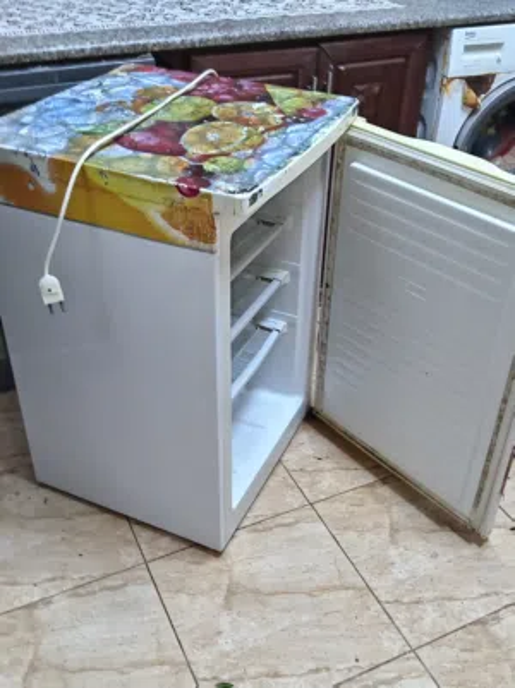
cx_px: 258
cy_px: 344
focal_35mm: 36
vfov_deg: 51.4
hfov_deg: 39.6
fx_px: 715
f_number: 1.8
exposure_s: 1/20
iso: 1279
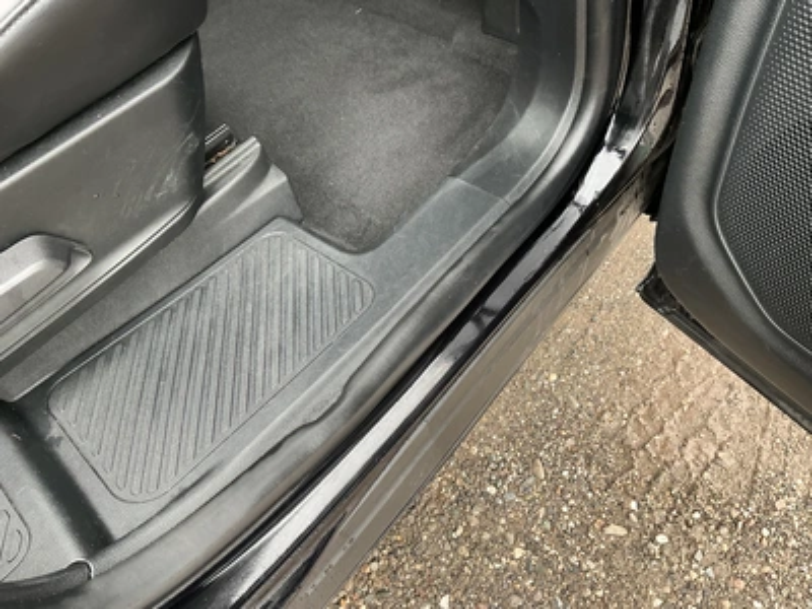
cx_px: 406
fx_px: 657
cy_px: 304
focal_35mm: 28
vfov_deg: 49.7
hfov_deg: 63.4
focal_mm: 3
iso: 64
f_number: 1.8
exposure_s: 1/103
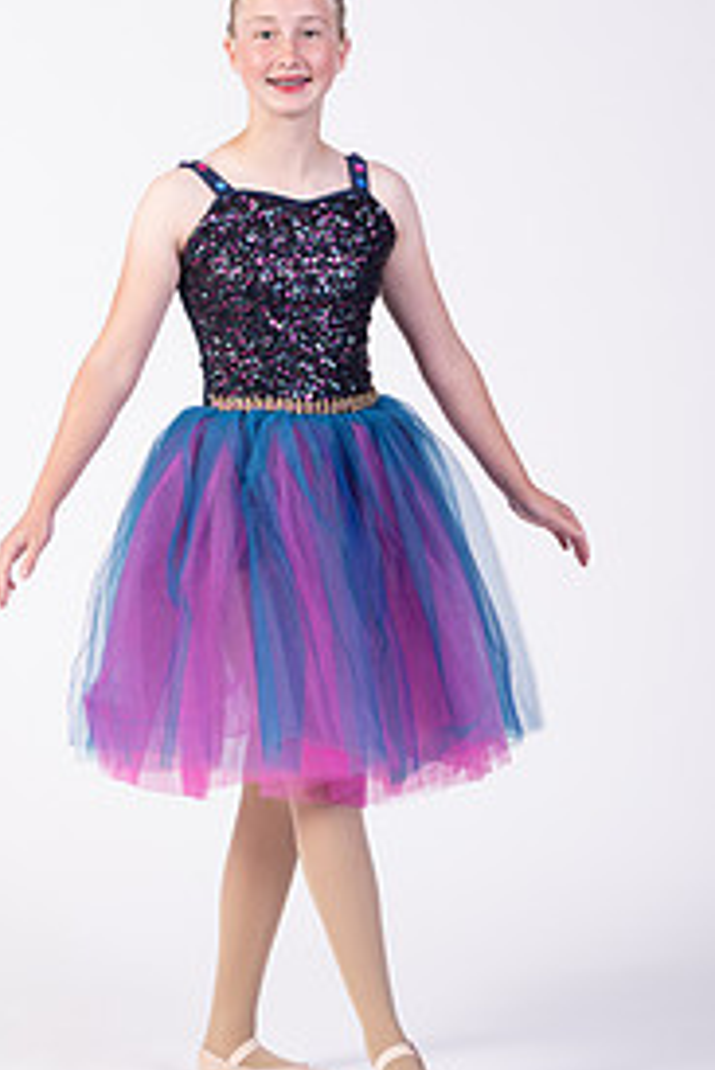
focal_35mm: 141
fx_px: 4195
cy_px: 406
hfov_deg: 9.7
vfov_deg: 14.5
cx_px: 301
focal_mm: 86
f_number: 6.3
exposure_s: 1/160
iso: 400
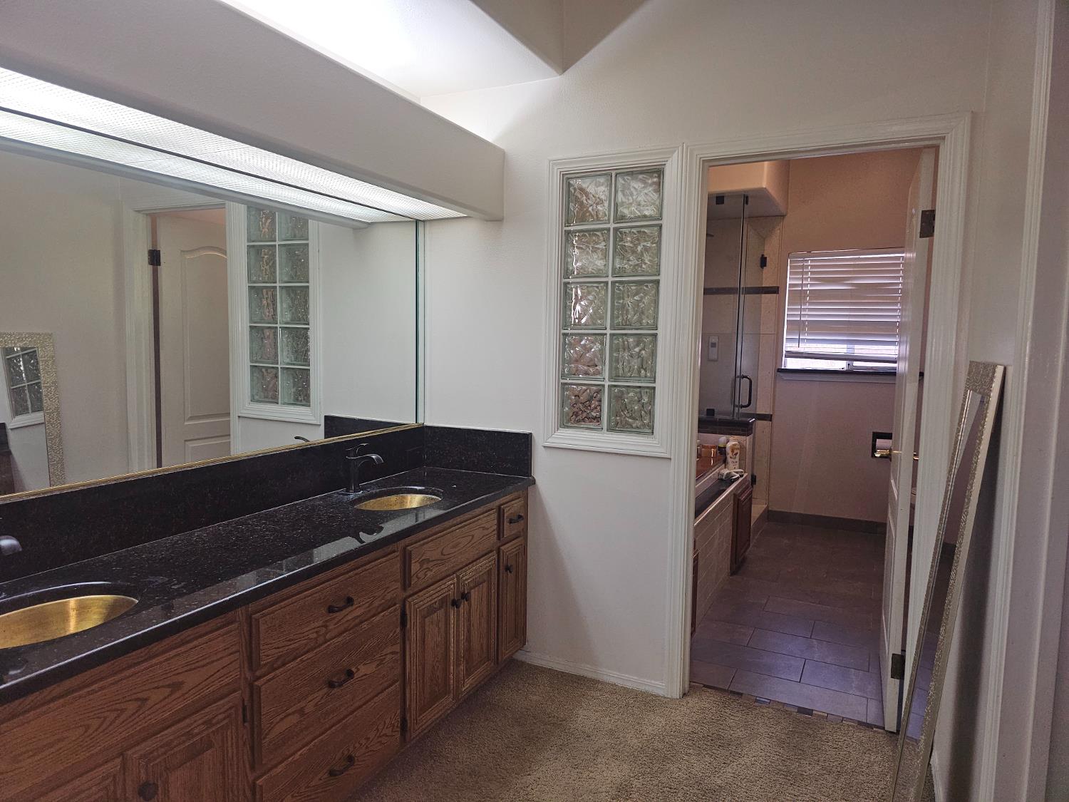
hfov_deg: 73.9
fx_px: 710
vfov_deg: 58.9
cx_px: 534
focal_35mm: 23
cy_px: 401
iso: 100
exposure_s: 1/40
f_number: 1.7
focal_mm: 6.3
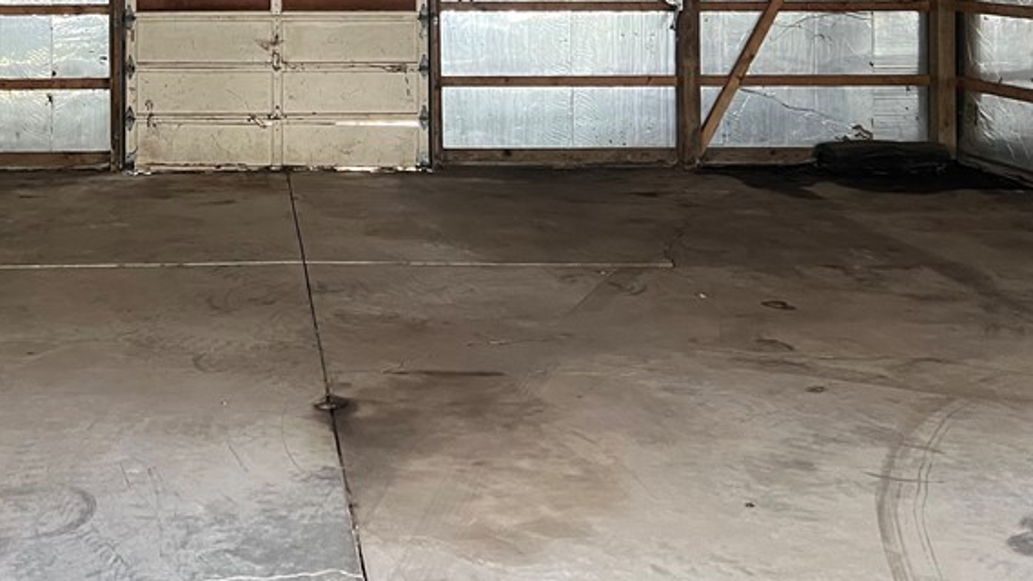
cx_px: 252
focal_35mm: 51
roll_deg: +0.5
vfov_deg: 22.4
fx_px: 1397
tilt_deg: -0.1
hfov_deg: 39.4
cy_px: -27
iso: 200
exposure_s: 1/60
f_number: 1.5
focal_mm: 5.7
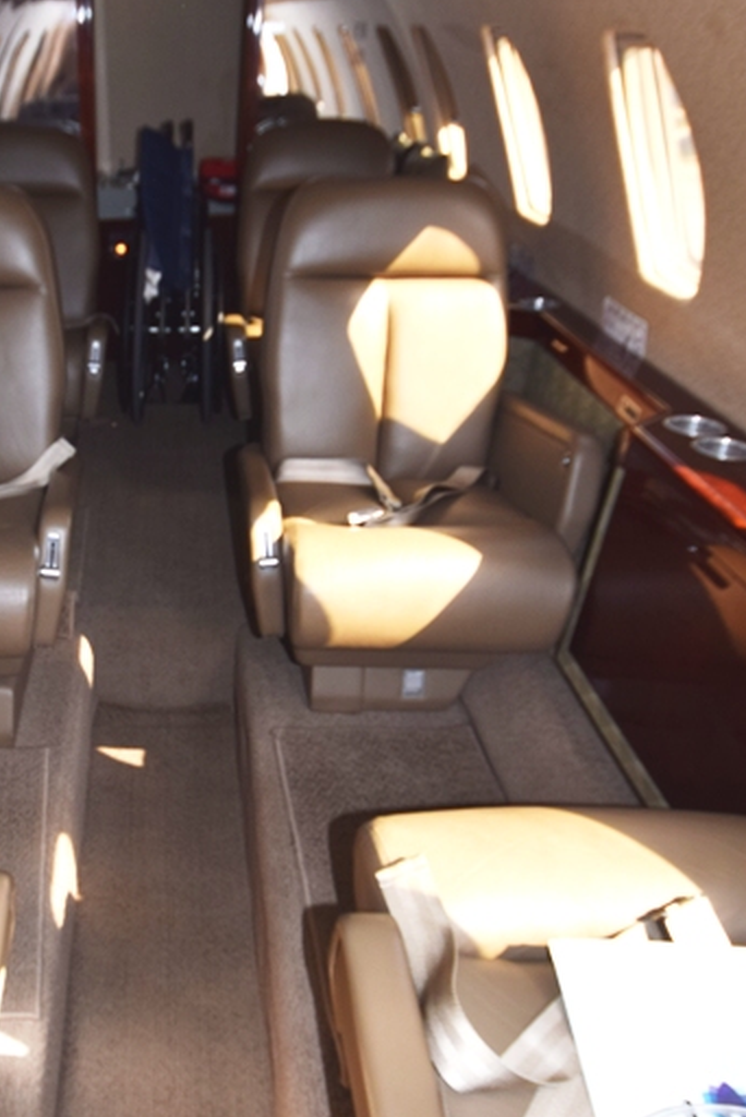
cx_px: 123
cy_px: 633
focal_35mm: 30
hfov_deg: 41.3
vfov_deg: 61.7
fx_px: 931
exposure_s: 1/60
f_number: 8
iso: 100
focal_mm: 10
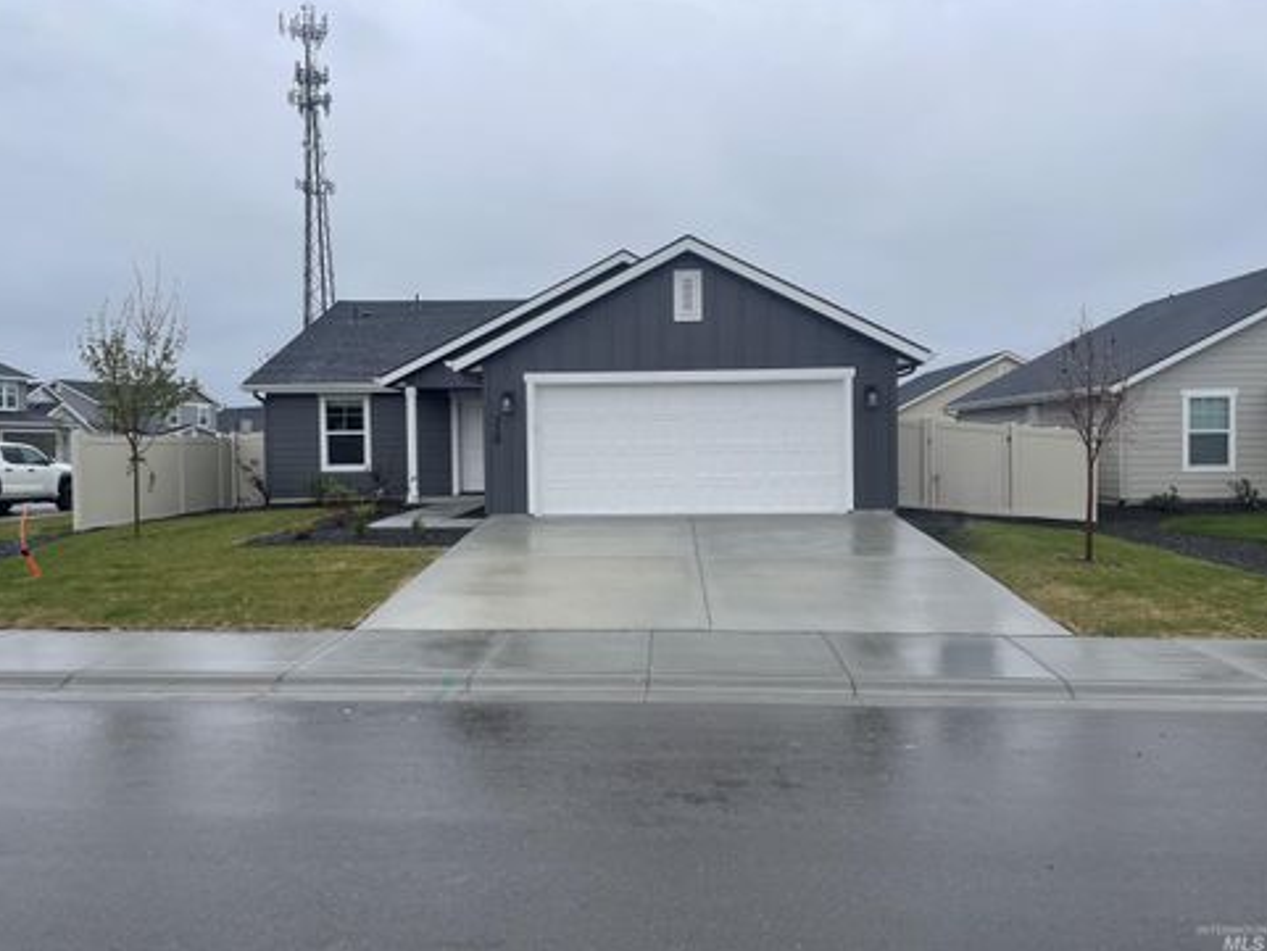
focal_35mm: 27
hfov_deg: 65.3
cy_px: 481
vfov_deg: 51.4
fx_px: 988
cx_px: 637
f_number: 1.6
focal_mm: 4.2
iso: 32
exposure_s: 1/1182
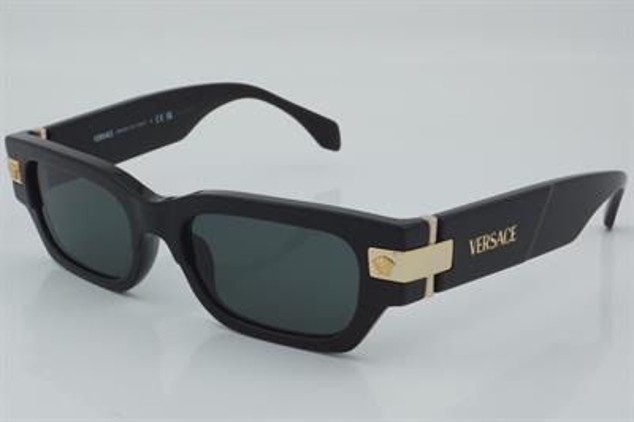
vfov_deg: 18.2
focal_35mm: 75
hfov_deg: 27.0
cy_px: 211
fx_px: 1320
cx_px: 317
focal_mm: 50
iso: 100
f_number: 32
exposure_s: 1/4
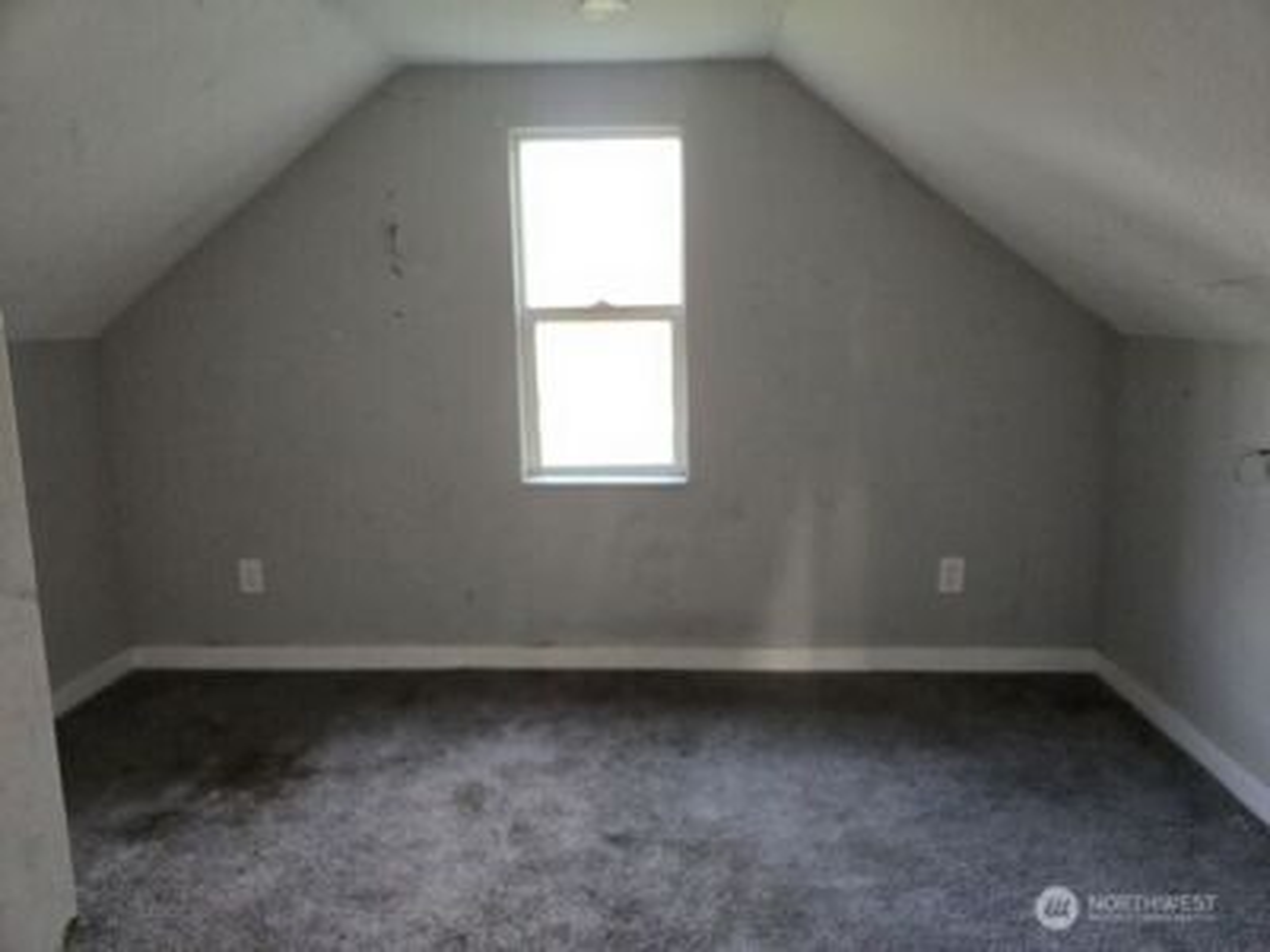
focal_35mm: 23
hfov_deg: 73.9
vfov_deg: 58.9
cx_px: 635
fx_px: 844
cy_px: 476
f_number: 1.8
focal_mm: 5.4
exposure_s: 1/60
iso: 640
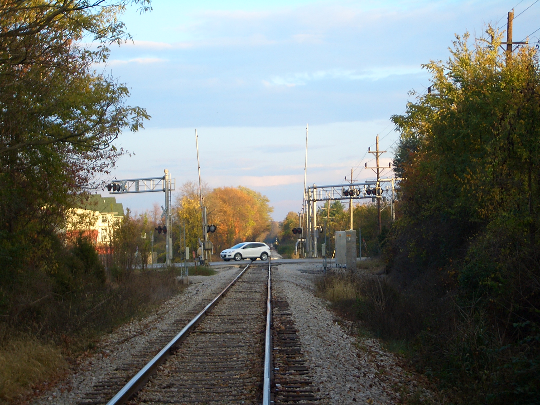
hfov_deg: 22.3
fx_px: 1373
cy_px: 202
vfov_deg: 16.8
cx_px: 270
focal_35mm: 88
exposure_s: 1/100
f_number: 4.4
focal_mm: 14.6
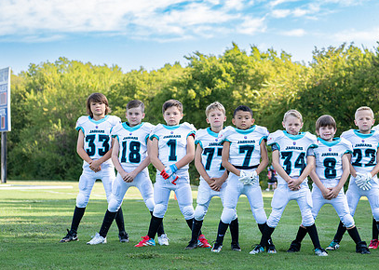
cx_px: 265
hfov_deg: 23.8
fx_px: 893
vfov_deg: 17.2
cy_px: 167
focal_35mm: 83
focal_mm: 50
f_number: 2.8
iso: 100
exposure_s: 1/400
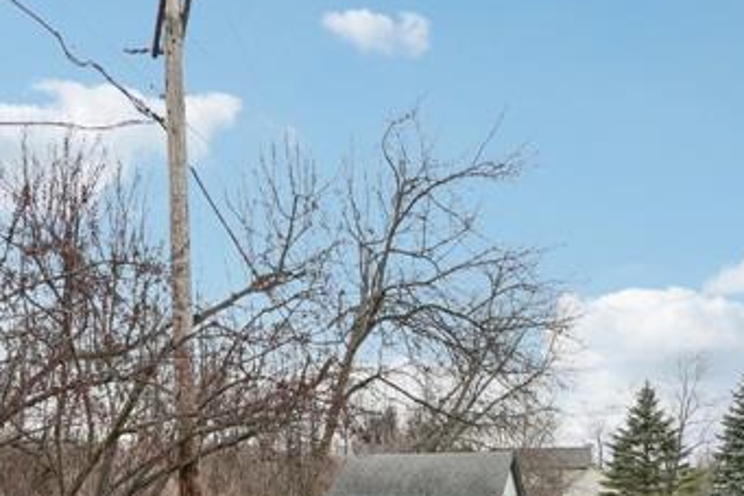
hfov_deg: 43.0
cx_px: 242
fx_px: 930
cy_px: 503
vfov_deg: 28.0
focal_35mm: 45
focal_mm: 10
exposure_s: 1/125
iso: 100
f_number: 8
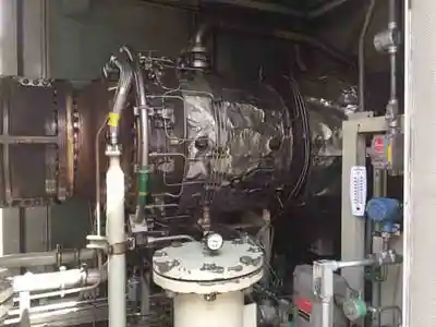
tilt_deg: -0.9
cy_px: 164
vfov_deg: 48.2
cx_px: 218
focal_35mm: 29
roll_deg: +1.0
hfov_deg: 61.7
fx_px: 365
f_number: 2.2
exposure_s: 1/120
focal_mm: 4.15
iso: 50
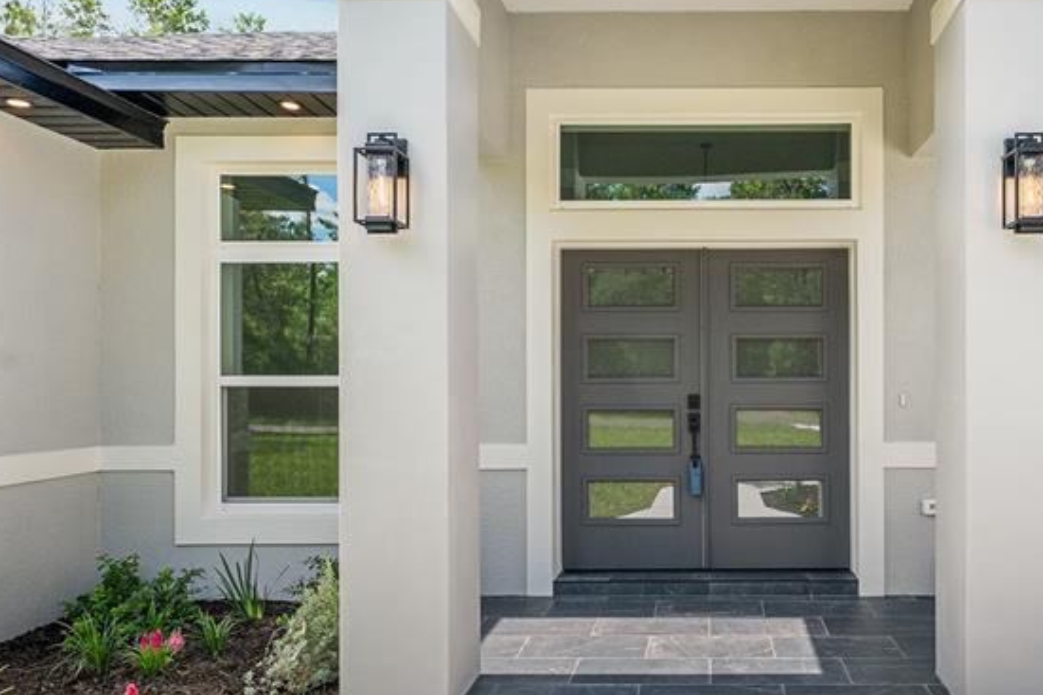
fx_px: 753
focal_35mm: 26
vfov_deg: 49.5
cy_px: 375
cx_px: 700
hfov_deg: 67.4
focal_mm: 14
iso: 400
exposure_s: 1/800
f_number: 8
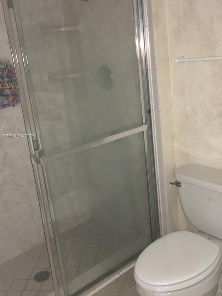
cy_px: 137
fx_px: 317
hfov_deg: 38.6
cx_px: 118
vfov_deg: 50.1
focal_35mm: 37
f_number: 2.2
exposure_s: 1/16
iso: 100
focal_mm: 4.15
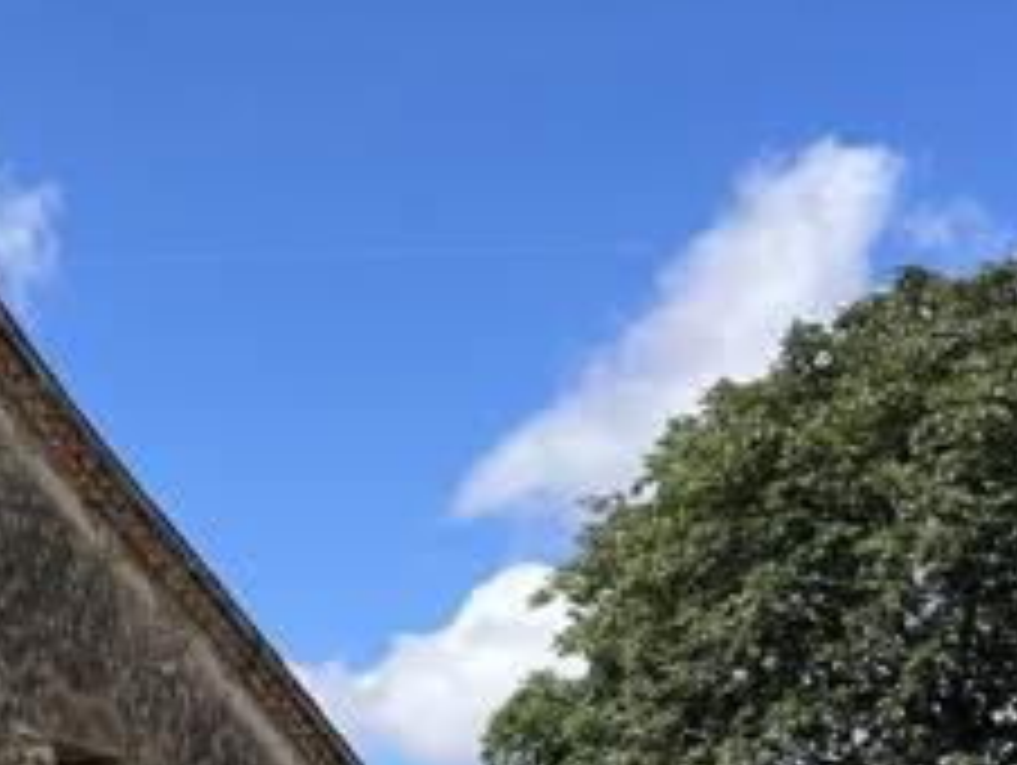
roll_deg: +0.2
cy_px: 1004
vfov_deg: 15.3
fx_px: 2706
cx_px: -320
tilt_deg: +3.0
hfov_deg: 19.6
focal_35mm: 92
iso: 50
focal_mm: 5.1
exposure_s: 1/2463
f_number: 1.6
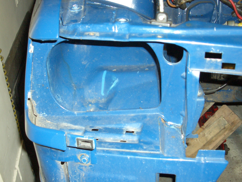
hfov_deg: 38.9
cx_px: 121
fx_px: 343
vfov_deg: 29.7
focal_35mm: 49
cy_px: 91
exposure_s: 1/60
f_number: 3.1
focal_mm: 8.2
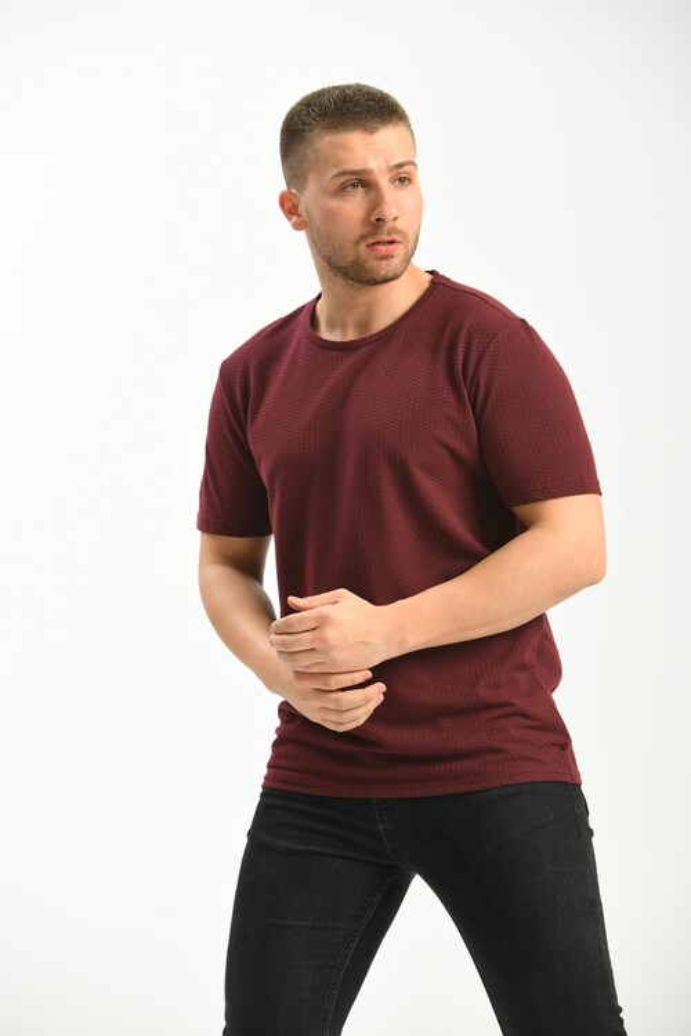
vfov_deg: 15.2
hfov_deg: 10.2
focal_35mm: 135
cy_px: 518
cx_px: 346
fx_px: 3887
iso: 100
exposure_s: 1/160
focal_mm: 135
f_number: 5.6
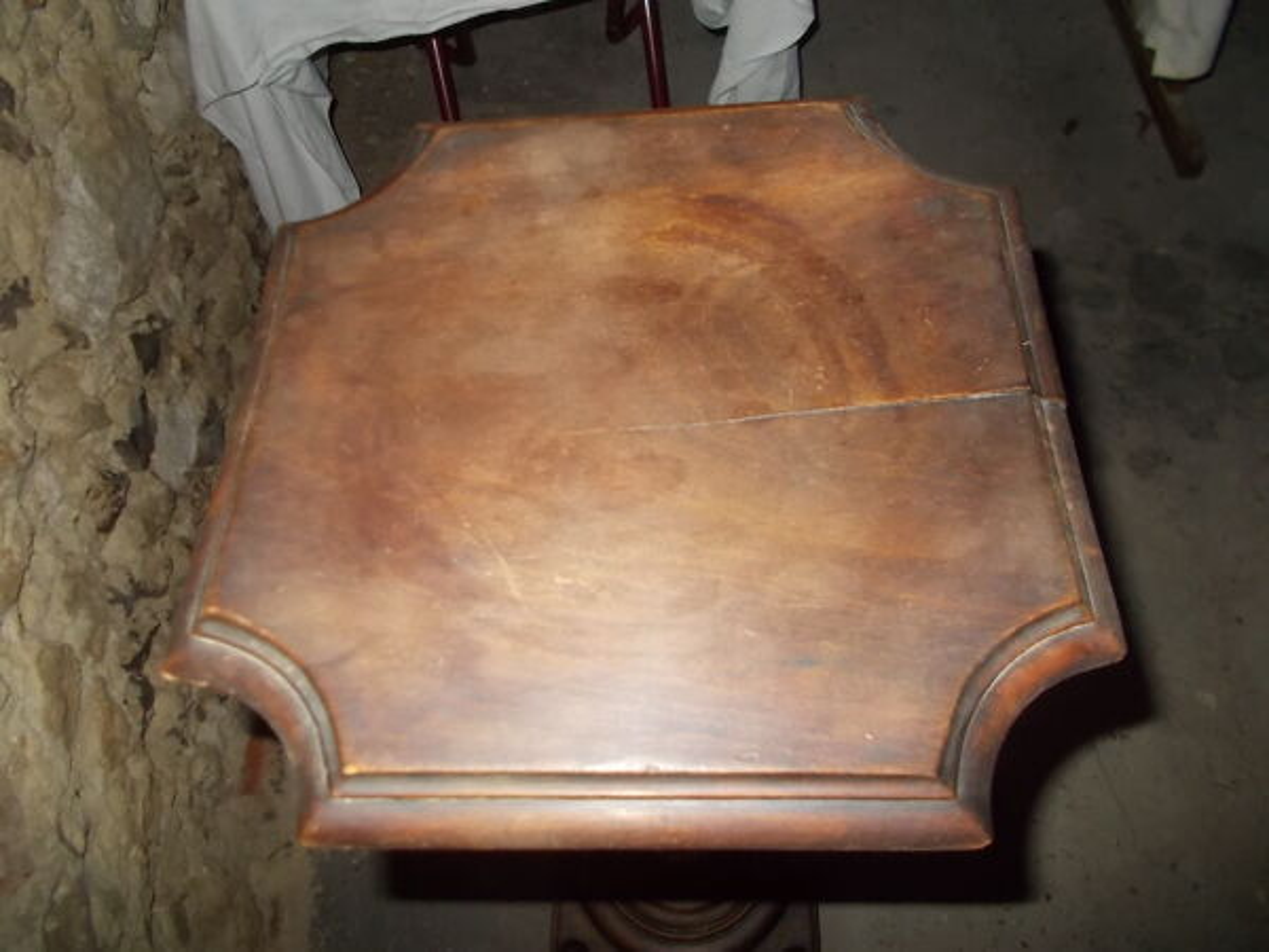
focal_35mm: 26
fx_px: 953
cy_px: 476
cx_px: 634
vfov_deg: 53.1
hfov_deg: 67.3
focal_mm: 4.6
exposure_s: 1/25
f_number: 3.2
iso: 200
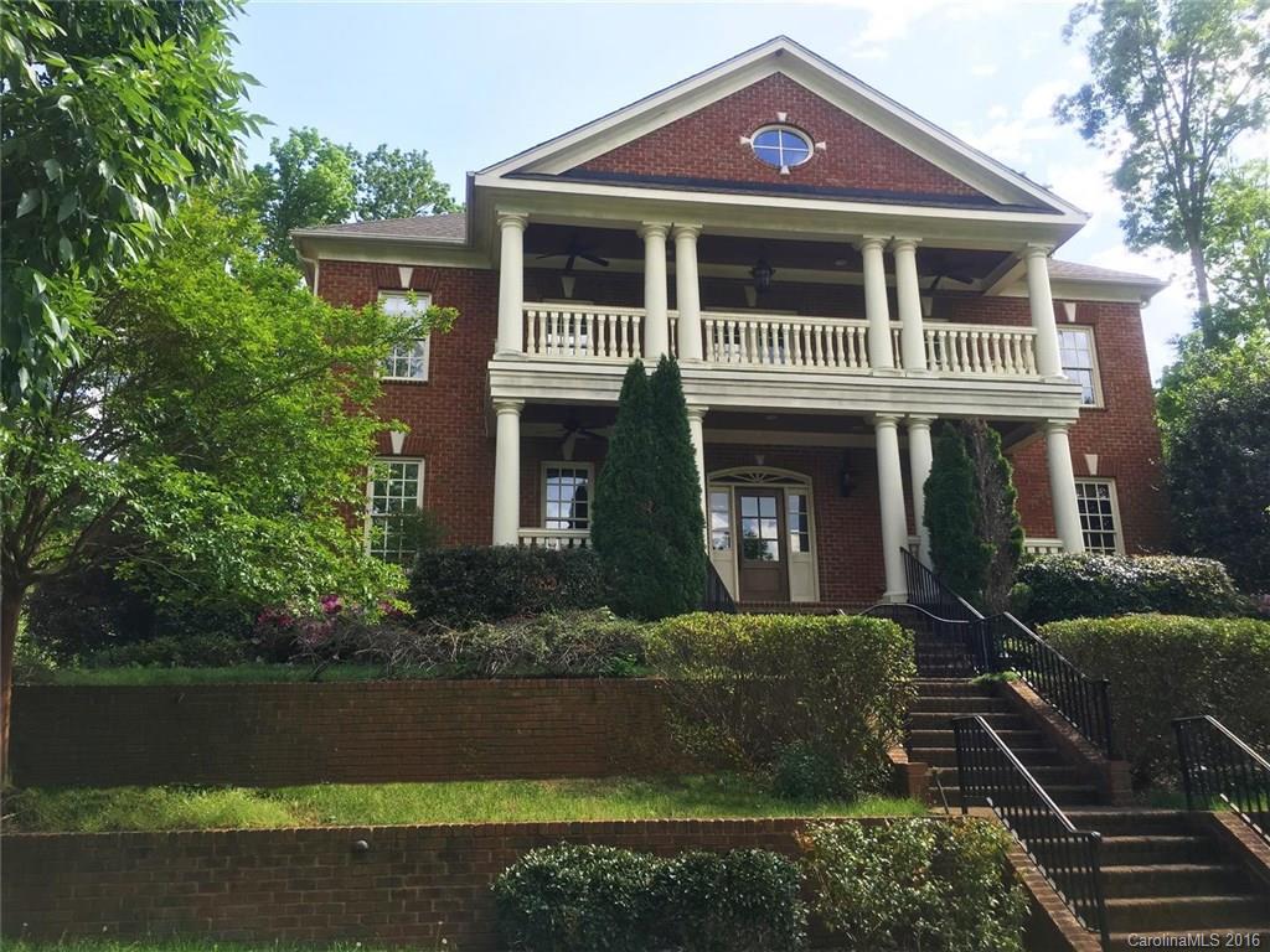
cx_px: 635
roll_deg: +1.2
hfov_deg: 61.7
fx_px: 1064
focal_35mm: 29
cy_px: 476
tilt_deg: +18.0
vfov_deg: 48.2
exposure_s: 1/712
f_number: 2.2
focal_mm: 4.15
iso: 25
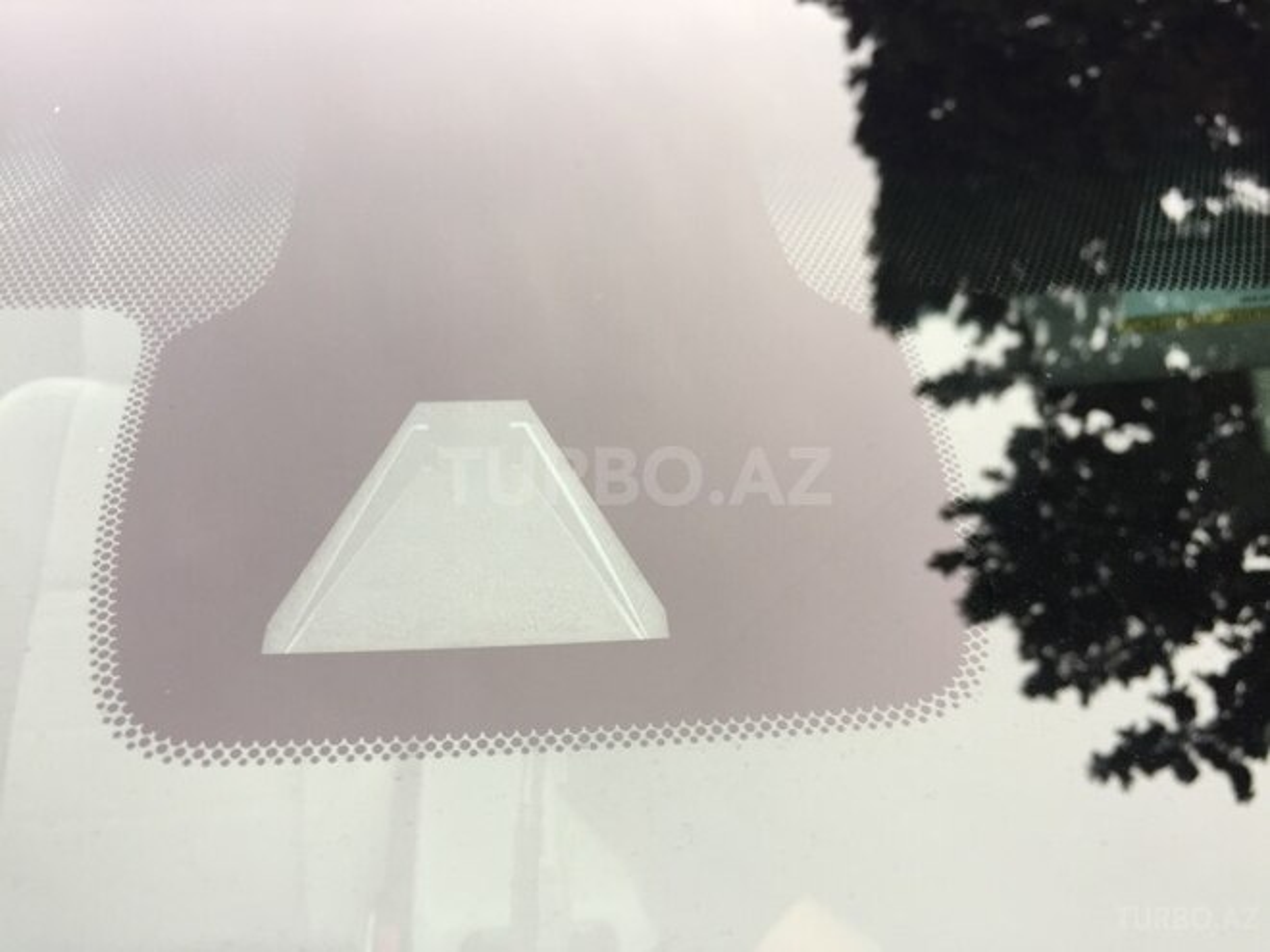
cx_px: 635
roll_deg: -2.2
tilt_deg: -24.2
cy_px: 476
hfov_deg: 61.7
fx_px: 1064
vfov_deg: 48.2
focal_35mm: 29
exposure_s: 1/50
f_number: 2.2
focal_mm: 4.15
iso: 40
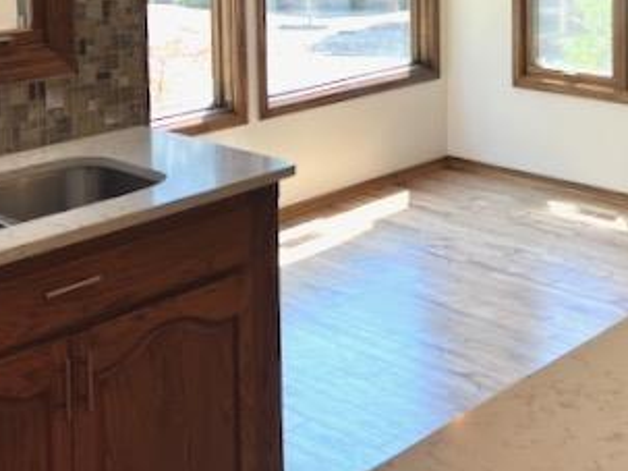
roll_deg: +0.0
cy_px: 12
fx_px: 997
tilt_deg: -8.0
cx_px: 531
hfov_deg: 33.6
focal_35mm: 55
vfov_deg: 25.4
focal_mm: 5.7
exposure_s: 1/189
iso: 40
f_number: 1.5
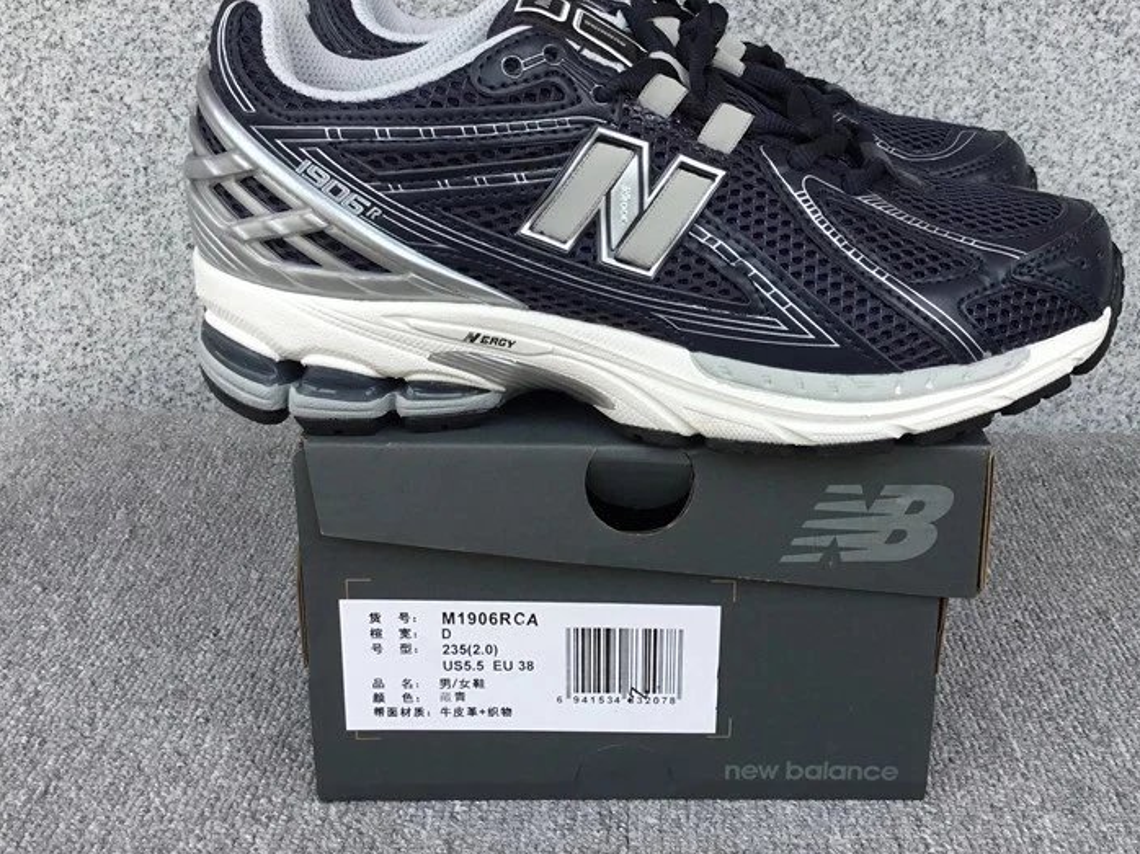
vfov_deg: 35.9
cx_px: 666
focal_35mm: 40
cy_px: 365
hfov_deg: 46.6
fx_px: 1317
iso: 25
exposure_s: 1/416
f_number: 2.4
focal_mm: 3.3
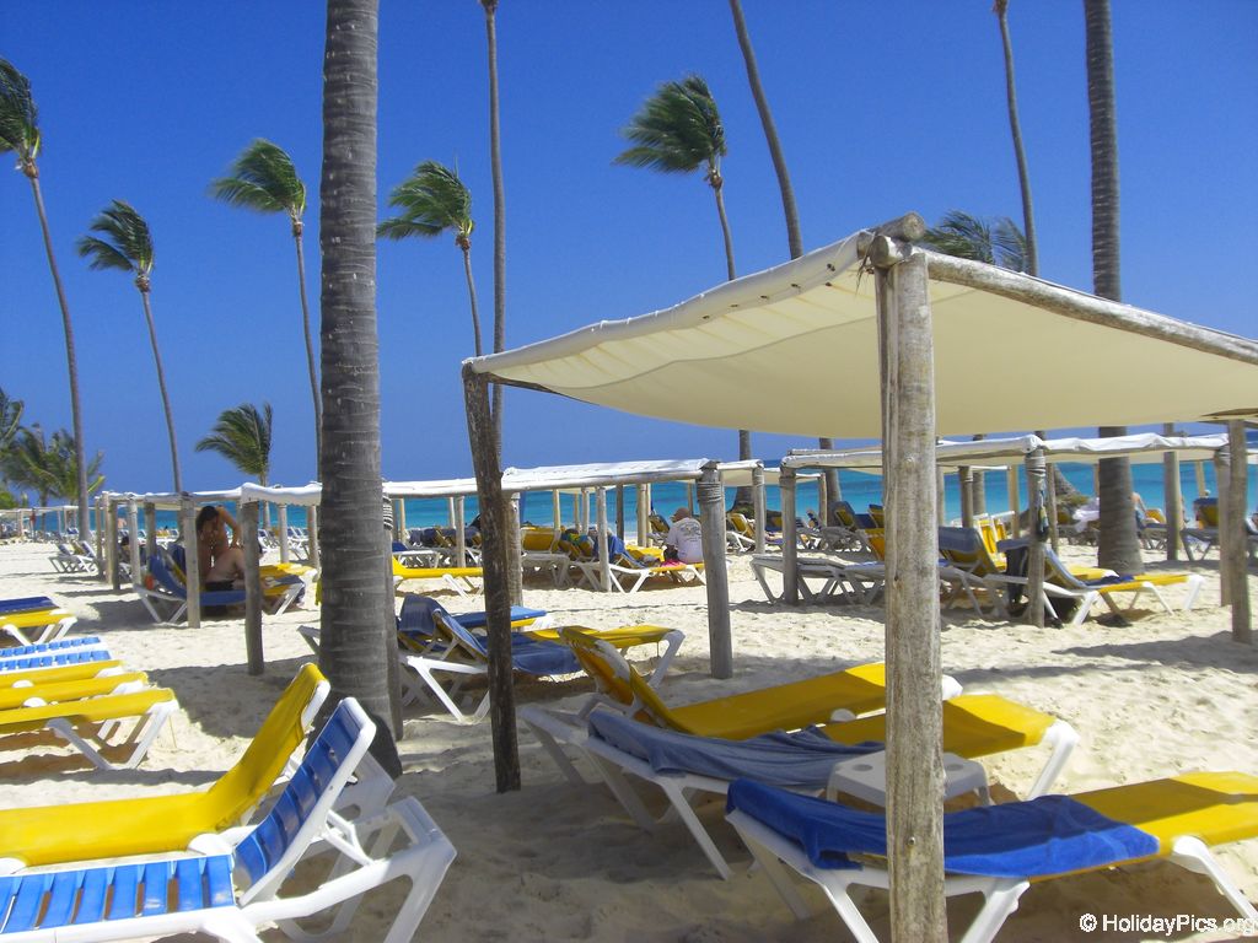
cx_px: 629
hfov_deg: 49.0
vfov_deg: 37.7
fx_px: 1381
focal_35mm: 38
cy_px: 472
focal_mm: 6.2
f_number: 8
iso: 64
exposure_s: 1/250
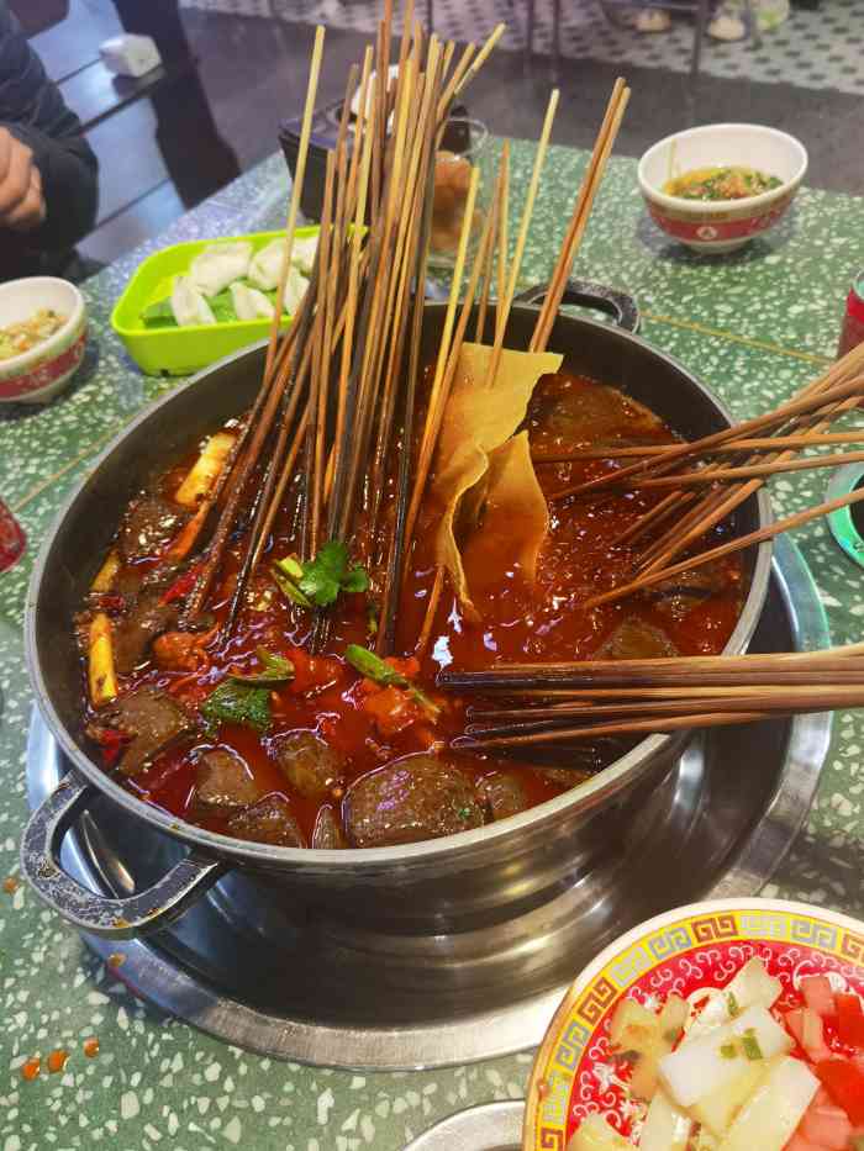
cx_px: 432
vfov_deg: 65.3
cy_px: 576
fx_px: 898
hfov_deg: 51.4
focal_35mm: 27
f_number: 1.9
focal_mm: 6.71
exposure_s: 1/100
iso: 200
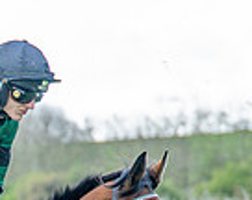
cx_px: -127
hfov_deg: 3.9
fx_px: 3652
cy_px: 393
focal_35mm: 491
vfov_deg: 3.1
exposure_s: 1/1000
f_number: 2.8
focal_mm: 70
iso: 400
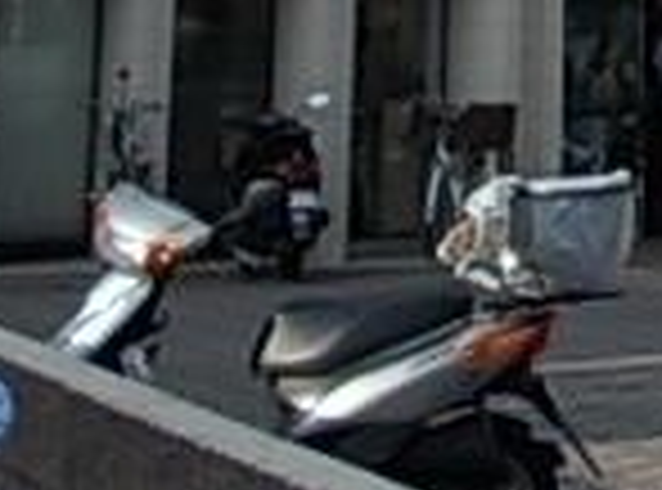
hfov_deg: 15.3
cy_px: -519
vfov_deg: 10.9
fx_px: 2324
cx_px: 905
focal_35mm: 122
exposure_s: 1/320
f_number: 5.4
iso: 80
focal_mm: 4
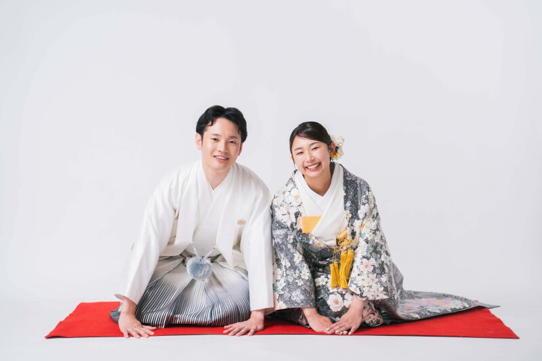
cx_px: 271
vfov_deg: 18.2
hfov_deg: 27.0
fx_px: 1129
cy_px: 180
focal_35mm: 75
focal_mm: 75
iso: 640
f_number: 4
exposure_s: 1/125
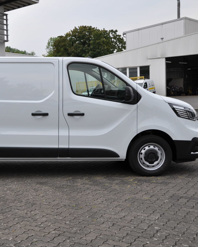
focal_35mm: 60
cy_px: 123
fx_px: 439
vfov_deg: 31.4
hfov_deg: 24.9
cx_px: 33
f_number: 6.3
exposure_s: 1/160
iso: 200
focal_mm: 28
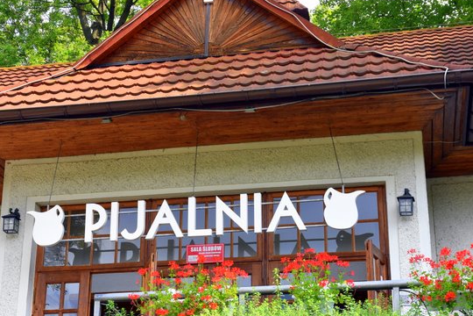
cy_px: 179
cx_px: 196
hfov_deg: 26.0
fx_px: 1021
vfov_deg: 17.5
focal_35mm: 78
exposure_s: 1/500
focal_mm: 35
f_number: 8
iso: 800
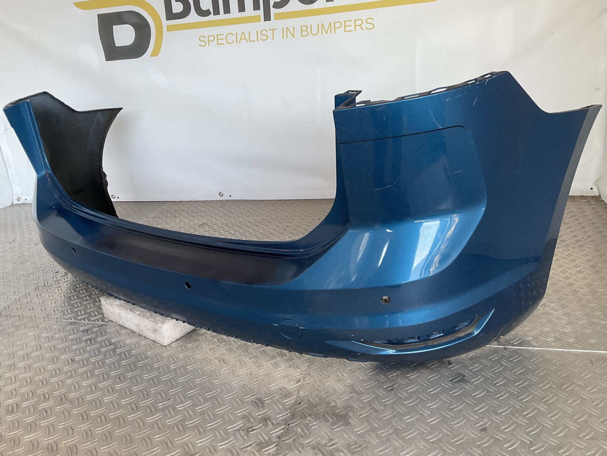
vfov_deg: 48.2
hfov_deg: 61.7
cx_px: 304
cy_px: 228
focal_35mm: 29
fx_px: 509
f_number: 1.8
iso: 50
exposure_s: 1/100
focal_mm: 3
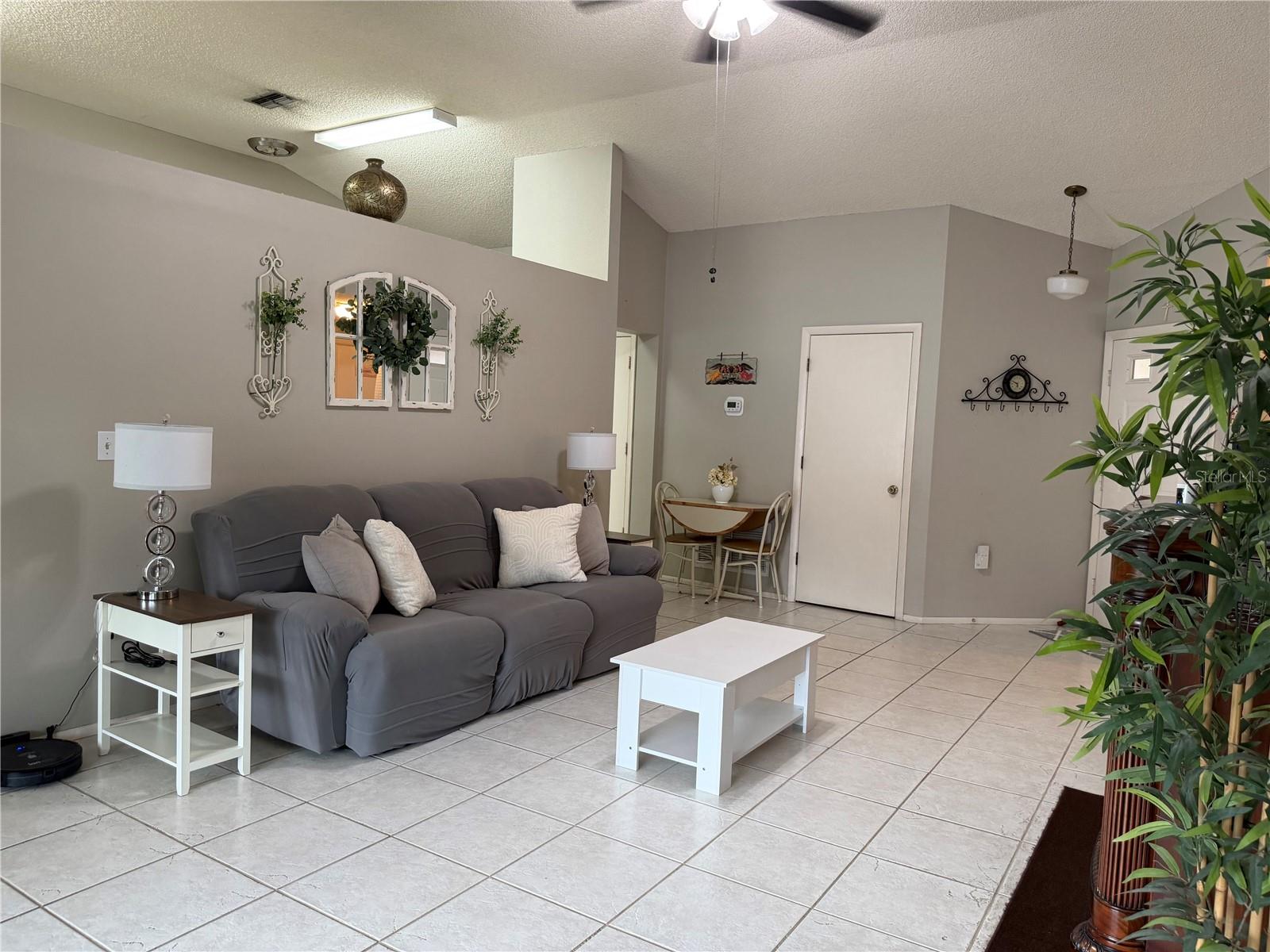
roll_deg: -2.3
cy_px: 476
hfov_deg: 71.6
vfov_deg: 56.8
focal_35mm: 24
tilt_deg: -4.8
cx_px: 635
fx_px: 881
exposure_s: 1/60
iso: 200
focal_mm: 6.76
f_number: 1.78
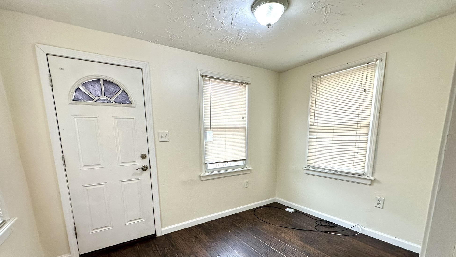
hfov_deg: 99.3
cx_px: 221
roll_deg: +0.8
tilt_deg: -9.5
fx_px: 193
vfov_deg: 65.6
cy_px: 168
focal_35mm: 16
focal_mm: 2.22
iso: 160
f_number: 2.2
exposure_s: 1/120
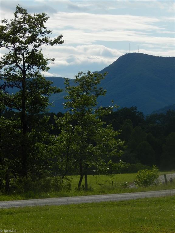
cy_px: 116
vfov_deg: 10.7
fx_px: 1240
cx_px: 88
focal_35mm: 184
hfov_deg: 8.1
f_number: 5.3
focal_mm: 32.8
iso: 125
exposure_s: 1/1250
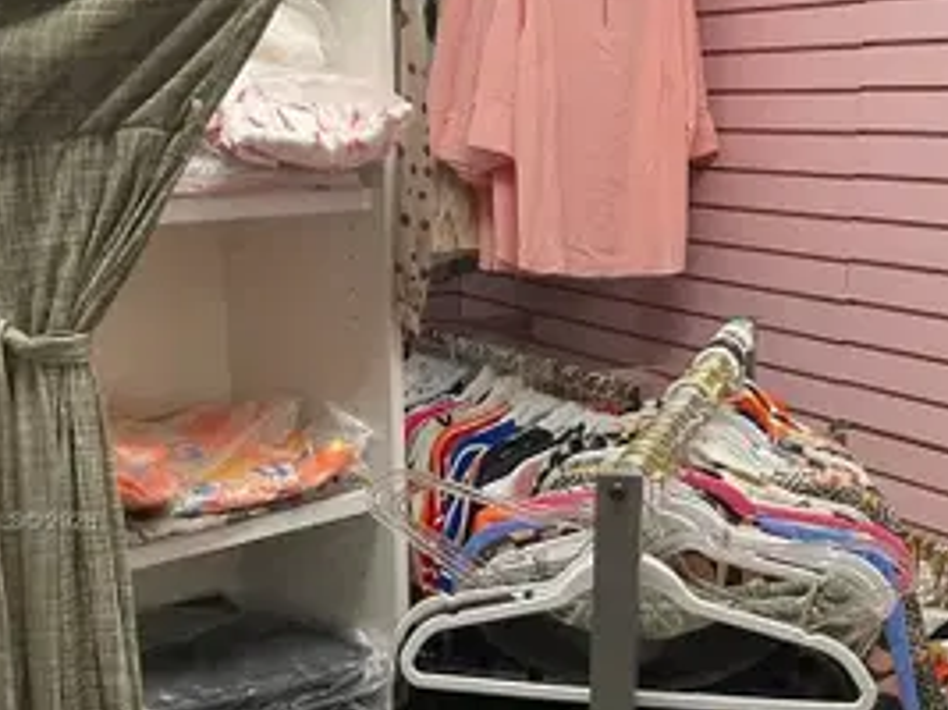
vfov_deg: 25.0
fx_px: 1588
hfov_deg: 33.2
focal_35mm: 58
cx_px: 515
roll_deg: -0.2
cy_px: 524
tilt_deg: -15.2
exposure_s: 1/60
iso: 125
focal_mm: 3
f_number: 1.8
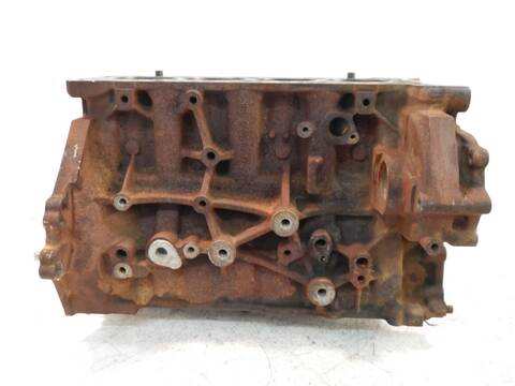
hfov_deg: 56.8
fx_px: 476
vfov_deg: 44.2
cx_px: 258
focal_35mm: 32
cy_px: 193
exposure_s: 1/100
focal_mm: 16
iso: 3200
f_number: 3.9
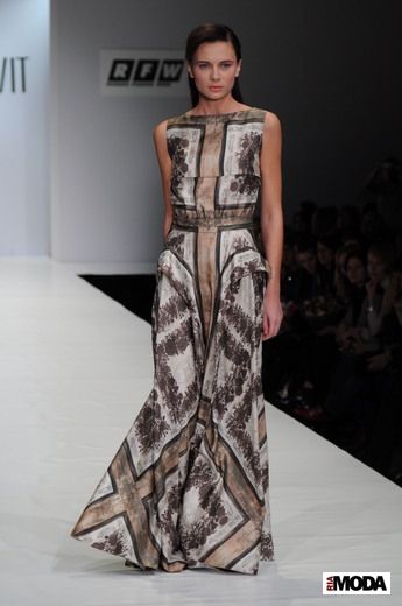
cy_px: 303
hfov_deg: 11.4
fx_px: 2017
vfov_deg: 17.1
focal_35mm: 120
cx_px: 201
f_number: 4
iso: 640
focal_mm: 80
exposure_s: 1/200
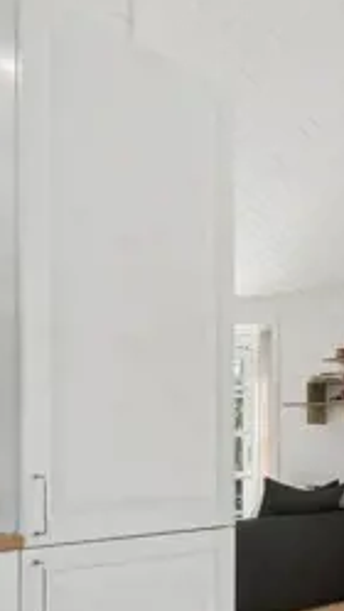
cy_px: 442
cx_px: 536
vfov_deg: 40.9
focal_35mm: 49
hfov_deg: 20.3
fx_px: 799
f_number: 8
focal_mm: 13
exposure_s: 1/60
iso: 200
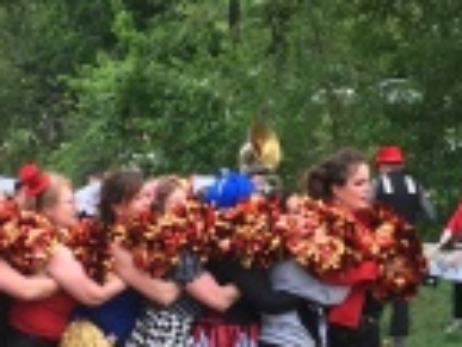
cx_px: 161
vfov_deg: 17.9
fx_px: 1095
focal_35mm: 82
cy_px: 250
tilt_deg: -4.2
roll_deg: -0.7
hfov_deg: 23.7
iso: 25
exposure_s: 1/120
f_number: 2.2
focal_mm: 4.15
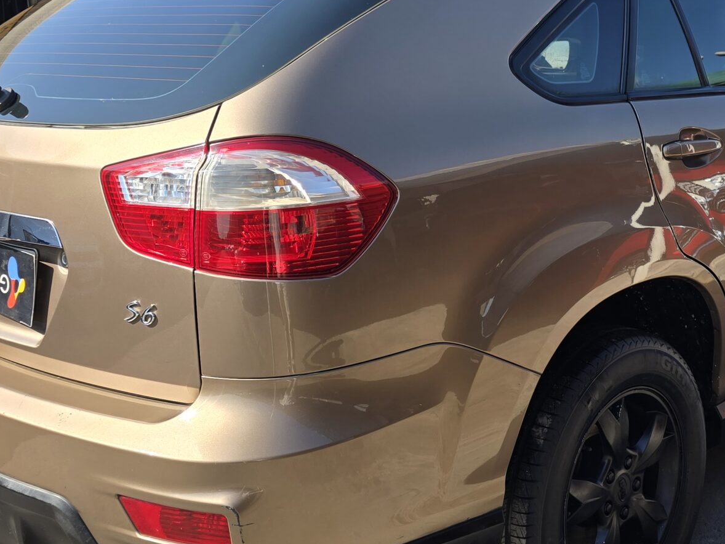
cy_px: 221
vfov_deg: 29.0
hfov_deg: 37.5
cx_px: 517
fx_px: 1047
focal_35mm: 50
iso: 12
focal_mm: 6.3
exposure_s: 1/360
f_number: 1.7
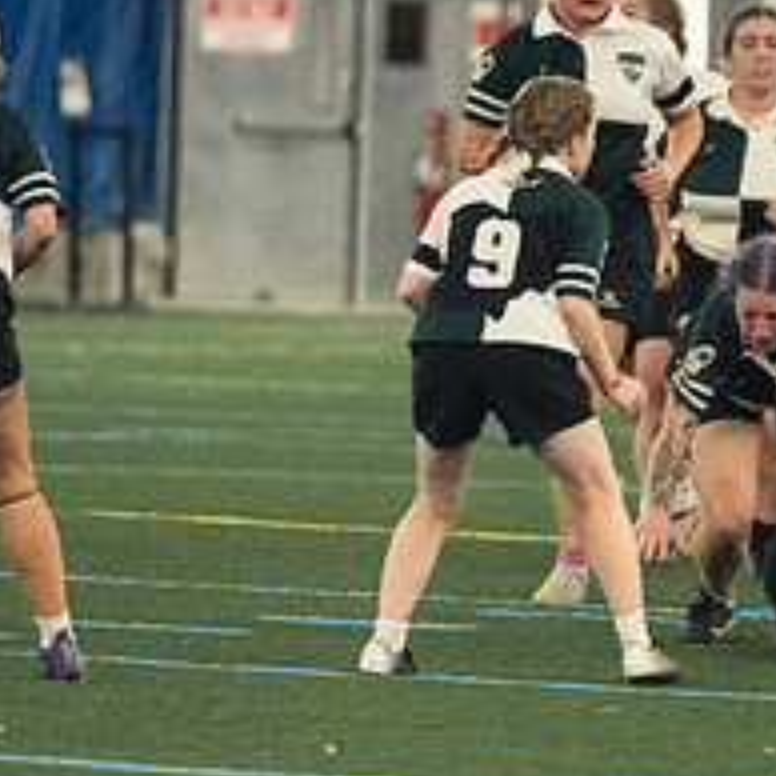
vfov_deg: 2.3
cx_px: 420
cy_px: 624
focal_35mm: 763
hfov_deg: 2.3
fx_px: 19351
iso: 8000
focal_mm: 200
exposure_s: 1/500
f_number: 2.8
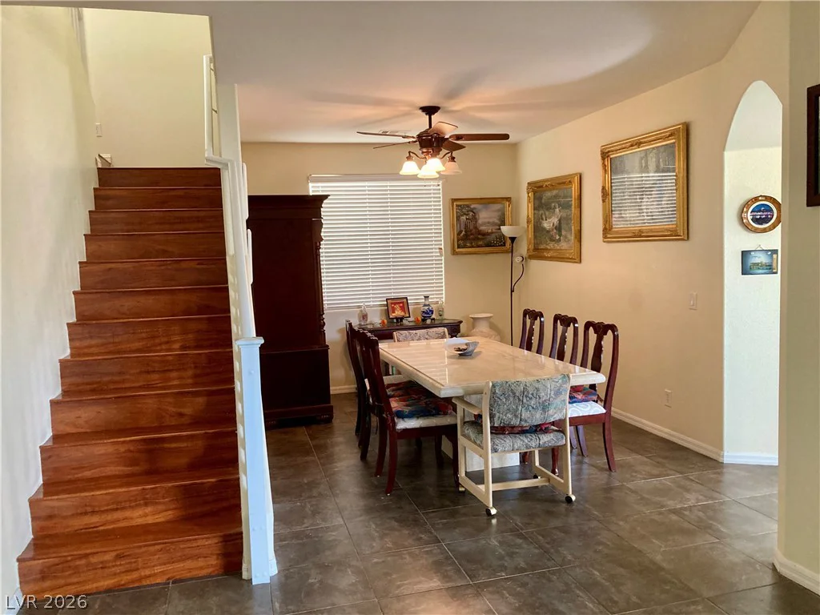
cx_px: 410
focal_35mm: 28
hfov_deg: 63.4
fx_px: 663
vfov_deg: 49.7
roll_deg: +2.5
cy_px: 308
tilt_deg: -4.4
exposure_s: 1/60
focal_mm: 3.99
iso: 250
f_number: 1.8
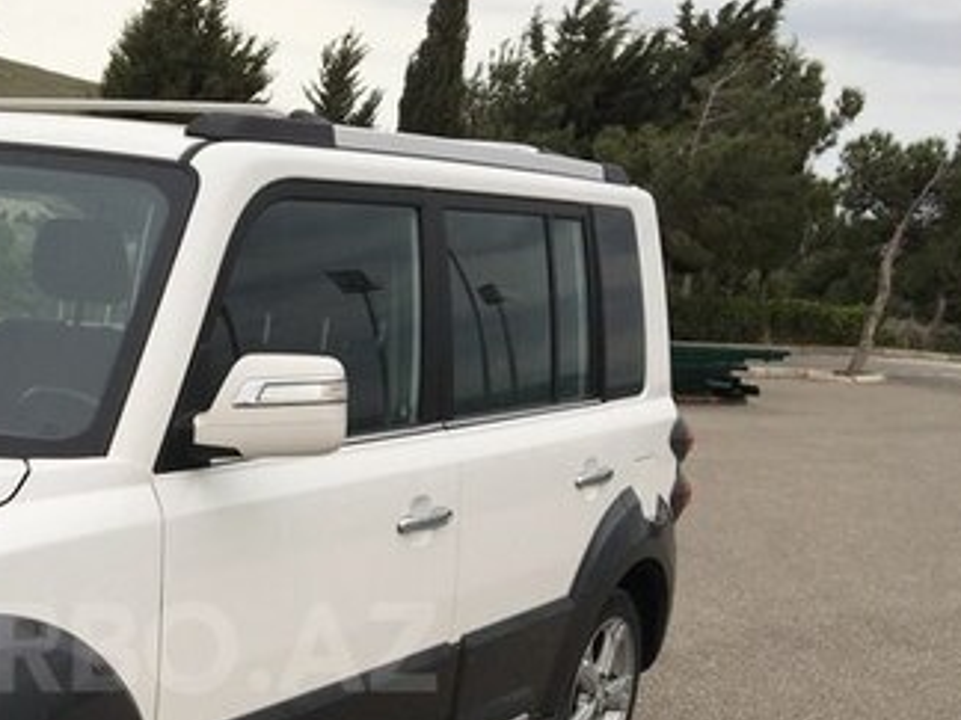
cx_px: 133
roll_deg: -2.7
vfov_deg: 24.1
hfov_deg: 31.5
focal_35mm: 59
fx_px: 1638
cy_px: 647
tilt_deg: -14.5
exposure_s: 1/234
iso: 25
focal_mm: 4.15
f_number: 2.2
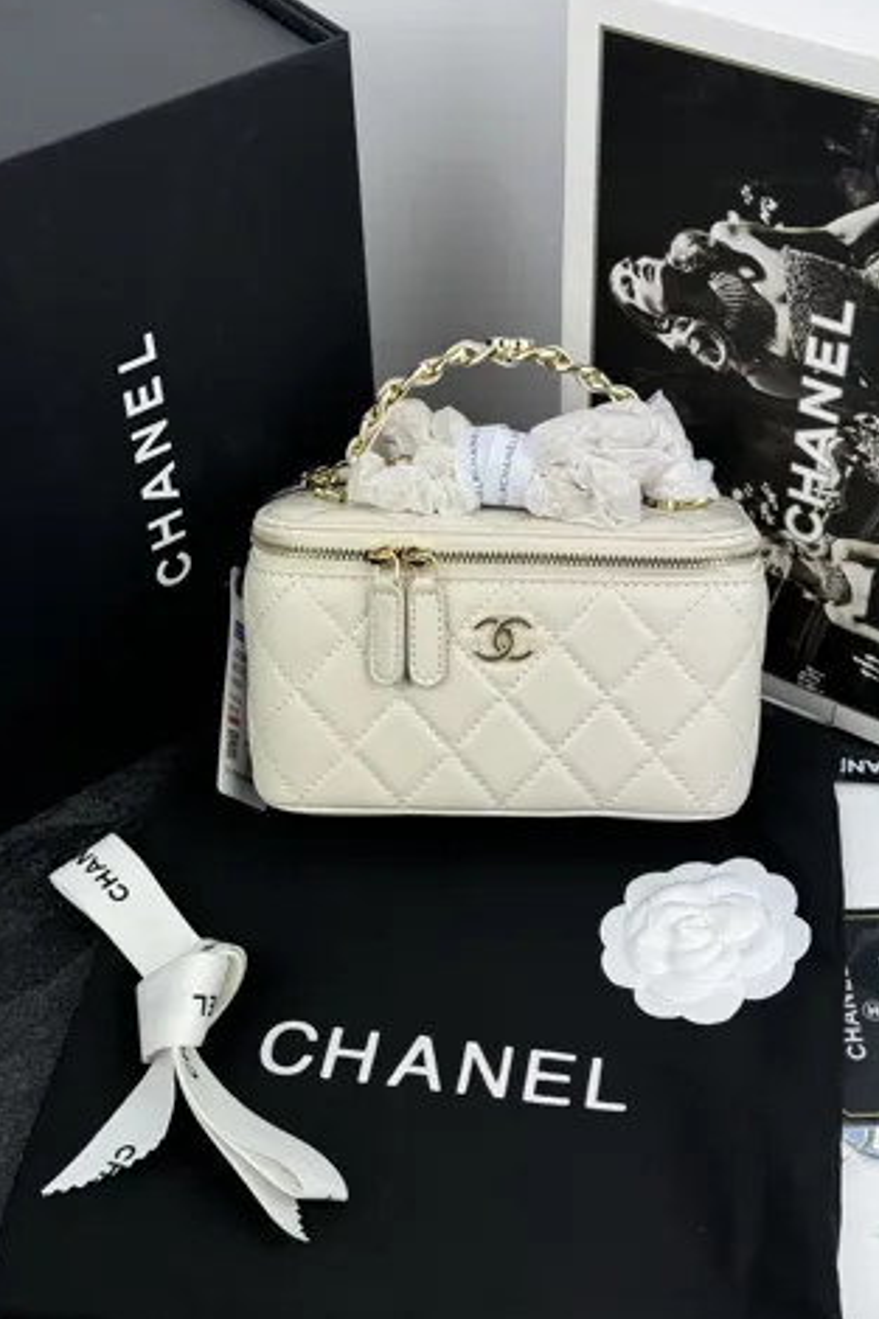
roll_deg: -0.6
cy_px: 660
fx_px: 1869
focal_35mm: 51
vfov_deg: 38.9
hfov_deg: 26.4
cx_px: 494
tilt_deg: -42.5
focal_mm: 6.76
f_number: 1.78
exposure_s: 1/633
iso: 64
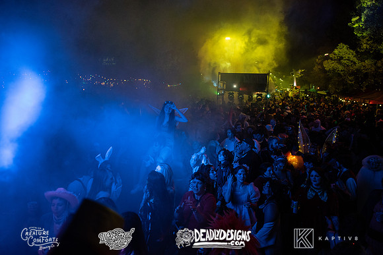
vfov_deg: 48.2
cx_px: 169
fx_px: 285
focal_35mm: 27
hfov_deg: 67.5
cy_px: 113
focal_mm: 24
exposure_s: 1/100
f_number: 3.5
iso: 2000
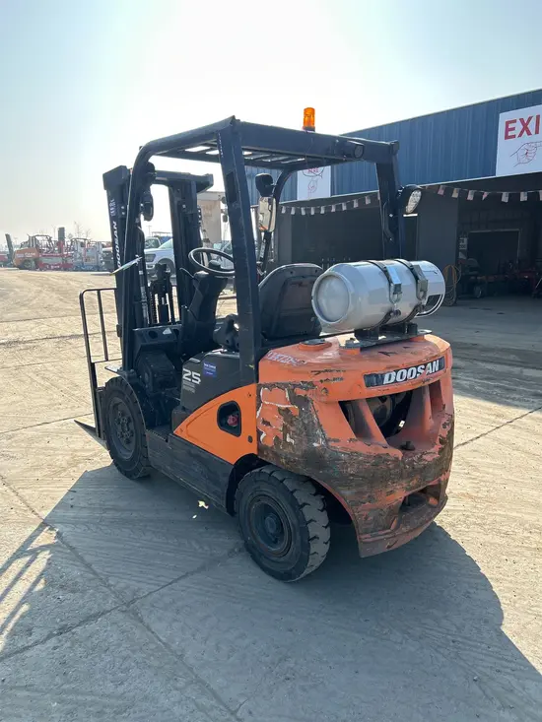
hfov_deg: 53.1
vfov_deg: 67.3
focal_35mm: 26
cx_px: 271
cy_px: 361
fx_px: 543
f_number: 1.5
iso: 50
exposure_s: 1/2457
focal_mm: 5.7
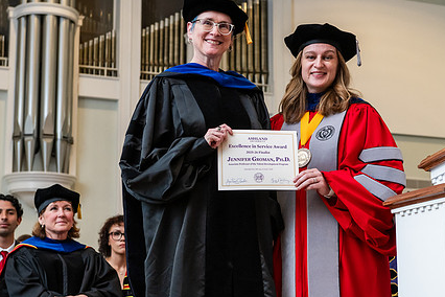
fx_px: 976
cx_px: 241
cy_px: 143
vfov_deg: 17.3
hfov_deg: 25.7
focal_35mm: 79
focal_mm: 58
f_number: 4
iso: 1600
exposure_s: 1/200
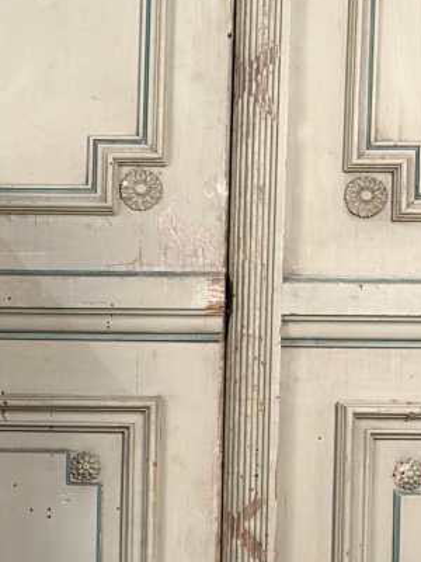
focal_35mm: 144
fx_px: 2335
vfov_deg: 13.4
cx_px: -143
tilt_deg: -1.8
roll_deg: +0.8
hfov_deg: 10.1
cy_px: 608
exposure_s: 1/50
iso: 125
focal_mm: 6.76
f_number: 1.78
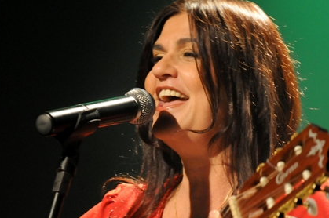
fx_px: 4179
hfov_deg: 4.5
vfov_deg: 3.0
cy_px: 148
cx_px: 164
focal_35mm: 458
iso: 1600
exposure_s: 1/50
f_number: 5.6
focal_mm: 200
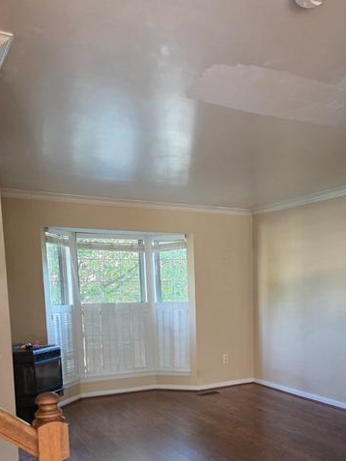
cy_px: 340
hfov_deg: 37.9
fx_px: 493
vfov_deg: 48.4
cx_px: 250
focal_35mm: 37
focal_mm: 6.3
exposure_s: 1/120
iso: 400
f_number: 1.7
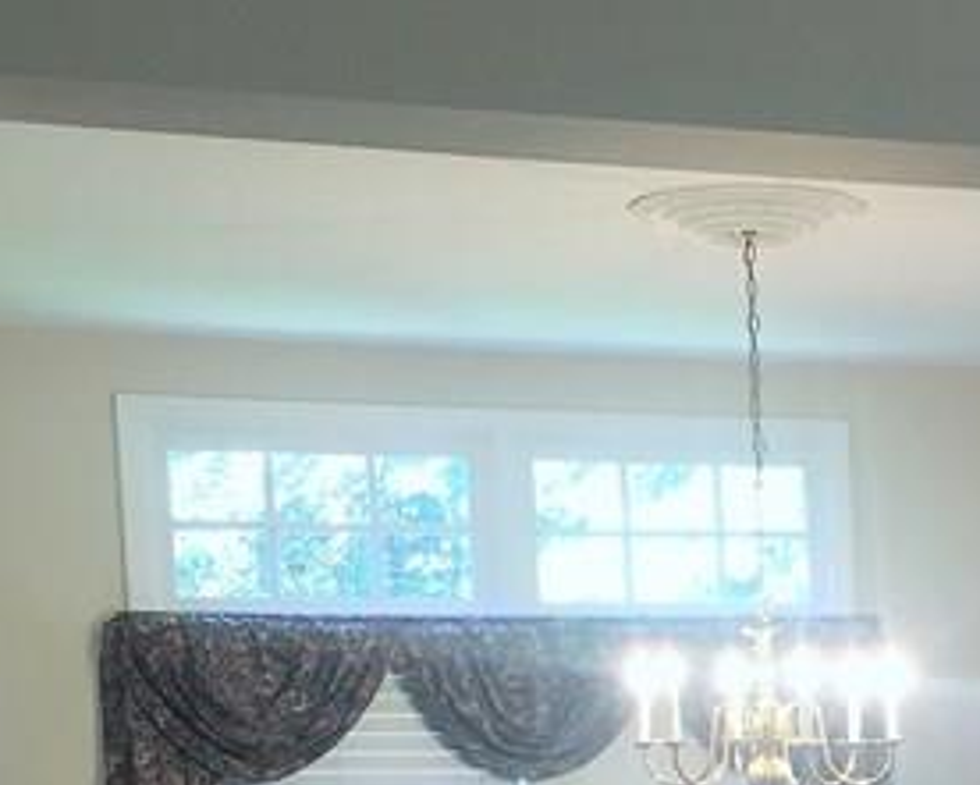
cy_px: 1133
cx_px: 1133
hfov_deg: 17.5
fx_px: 3047
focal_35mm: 105
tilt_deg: -6.3
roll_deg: +1.0
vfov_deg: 13.9
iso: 64
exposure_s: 1/30
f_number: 2.2
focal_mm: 4.15
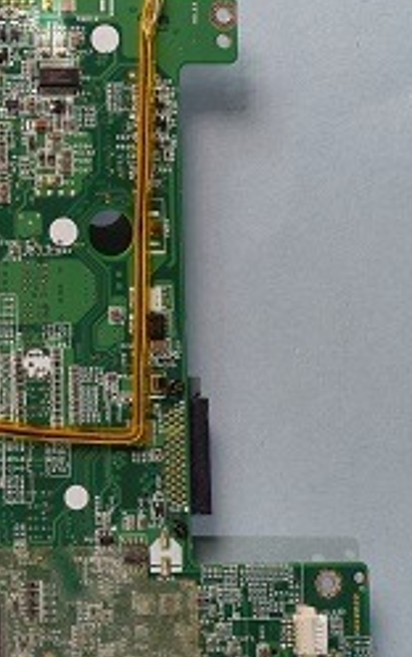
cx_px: -346
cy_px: 285
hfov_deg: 12.8
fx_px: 1650
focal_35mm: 92
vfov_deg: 22.5
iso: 100
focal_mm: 20
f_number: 8
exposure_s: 1/15
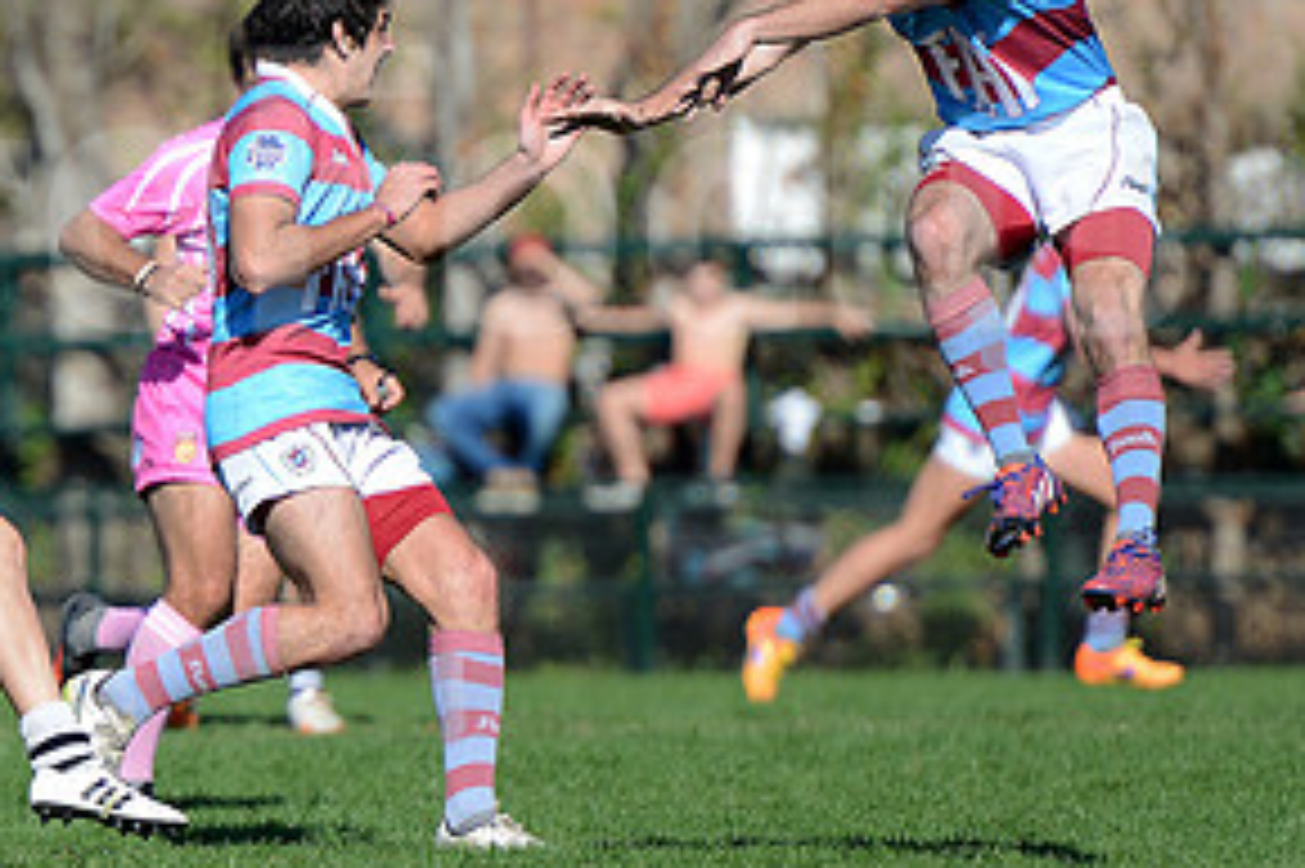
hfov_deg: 3.8
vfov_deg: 2.5
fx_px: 19563
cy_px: 182
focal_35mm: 540
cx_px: 58
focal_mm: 270
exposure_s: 1/2000
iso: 320
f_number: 4
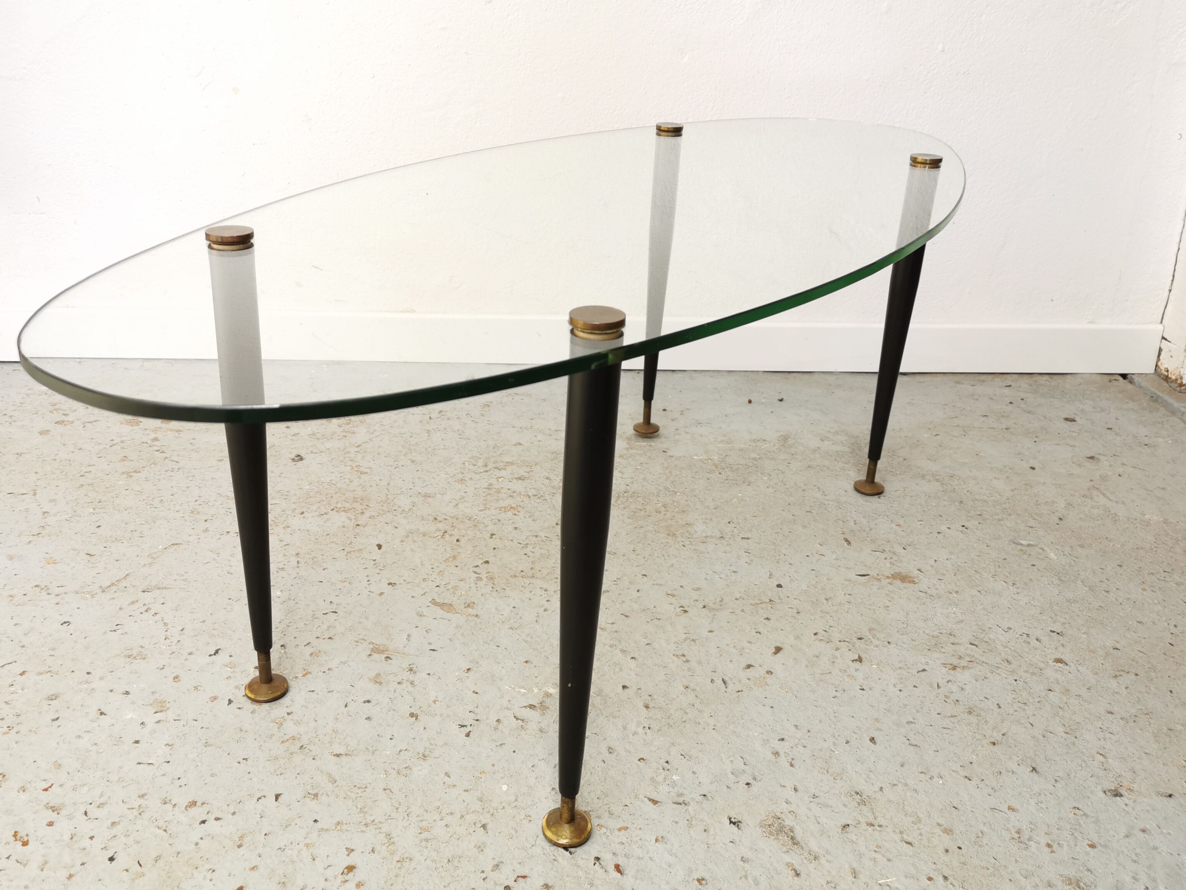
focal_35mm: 32
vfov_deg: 44.2
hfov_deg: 56.8
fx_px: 1096
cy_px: 427
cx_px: 554
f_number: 1.8
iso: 100
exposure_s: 1/100
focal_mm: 5.58
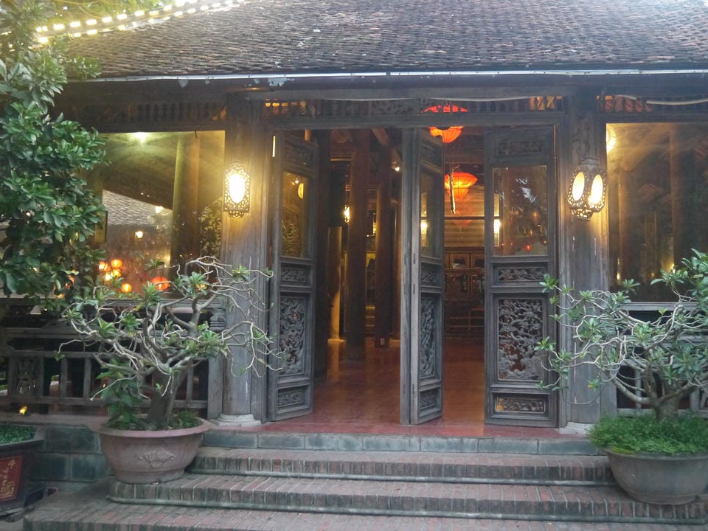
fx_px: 716
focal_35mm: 35
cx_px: 406
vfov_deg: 40.7
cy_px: 239
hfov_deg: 52.4
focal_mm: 14
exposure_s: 1/25
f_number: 3.5
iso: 1600
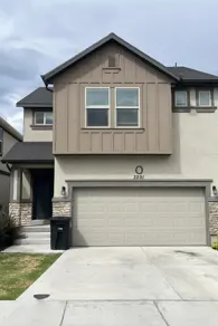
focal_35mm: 37
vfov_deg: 51.9
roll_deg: -0.2
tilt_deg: +8.4
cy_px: 160
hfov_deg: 36.0
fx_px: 336
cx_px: 110
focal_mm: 5.1
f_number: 1.6
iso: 50
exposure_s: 1/4310
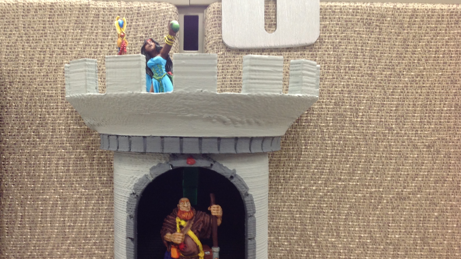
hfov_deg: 42.7
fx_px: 587
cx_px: 181
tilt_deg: -6.4
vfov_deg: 24.7
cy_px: 187
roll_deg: +0.1
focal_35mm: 48
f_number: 2.4
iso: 50
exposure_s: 1/17
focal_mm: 4.28
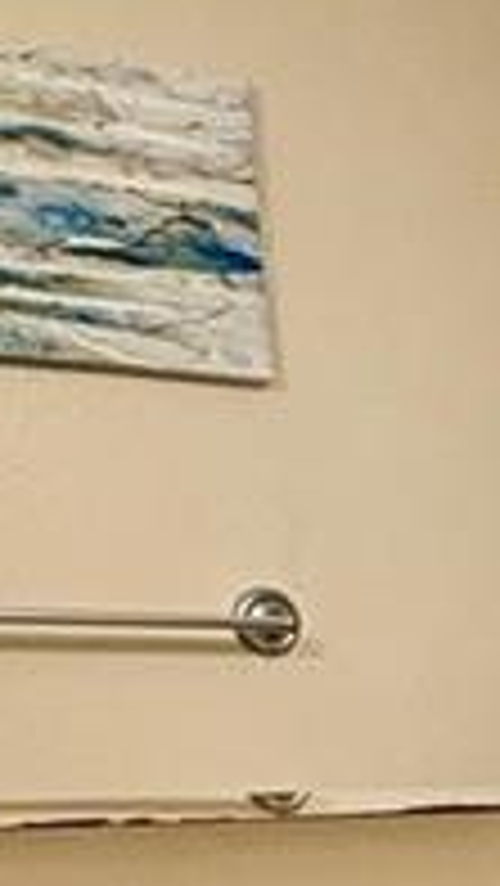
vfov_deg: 21.1
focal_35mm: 93
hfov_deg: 11.1
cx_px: 1162
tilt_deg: -10.2
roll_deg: +0.4
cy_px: 1106
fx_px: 2189
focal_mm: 2.22
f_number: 2.2
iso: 200
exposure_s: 1/120
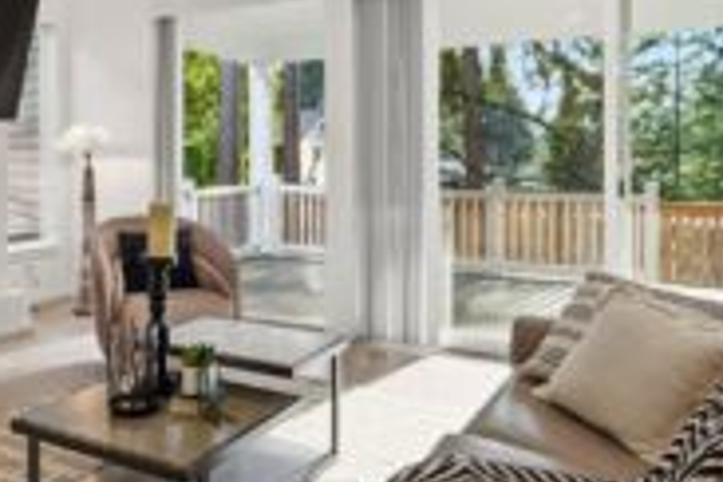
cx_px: 198
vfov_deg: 37.6
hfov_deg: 52.5
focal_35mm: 35
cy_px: 176
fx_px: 703
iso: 100
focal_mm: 16
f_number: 11
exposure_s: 1/25
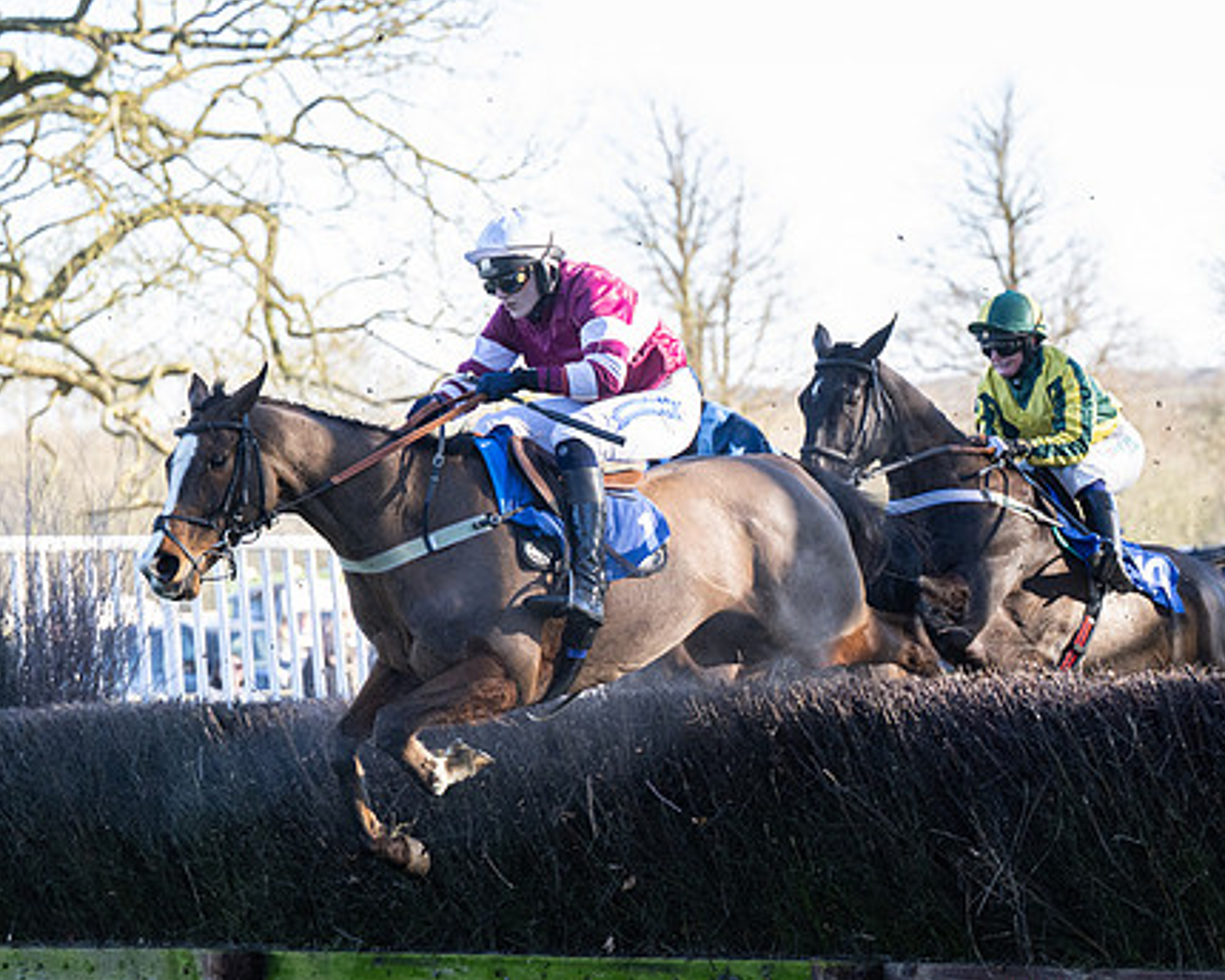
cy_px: 657
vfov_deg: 12.9
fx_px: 4314
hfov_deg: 16.2
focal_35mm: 119
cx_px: 652
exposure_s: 1/1600
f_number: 2.8
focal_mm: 70
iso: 800
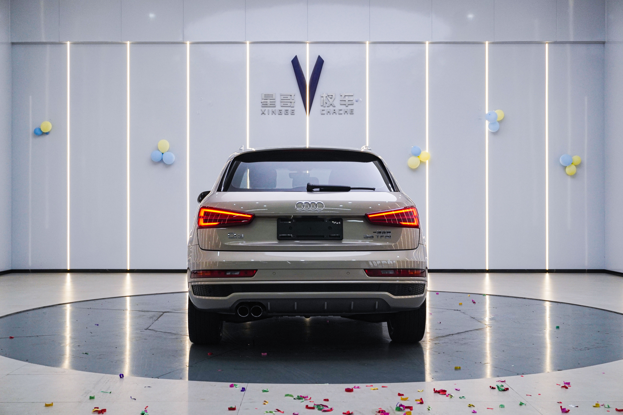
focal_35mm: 45
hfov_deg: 43.6
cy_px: 208
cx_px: 312
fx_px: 779
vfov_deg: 29.9
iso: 640
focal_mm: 30
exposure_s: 1/80
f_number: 6.3
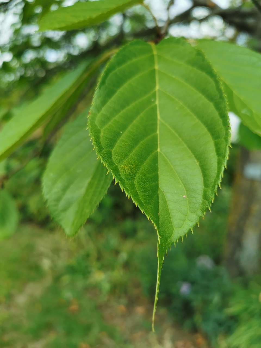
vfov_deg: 65.3
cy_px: 174
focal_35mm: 27
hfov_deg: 51.4
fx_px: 271
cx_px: 130
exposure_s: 1/736
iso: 50
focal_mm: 5.58
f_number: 1.8
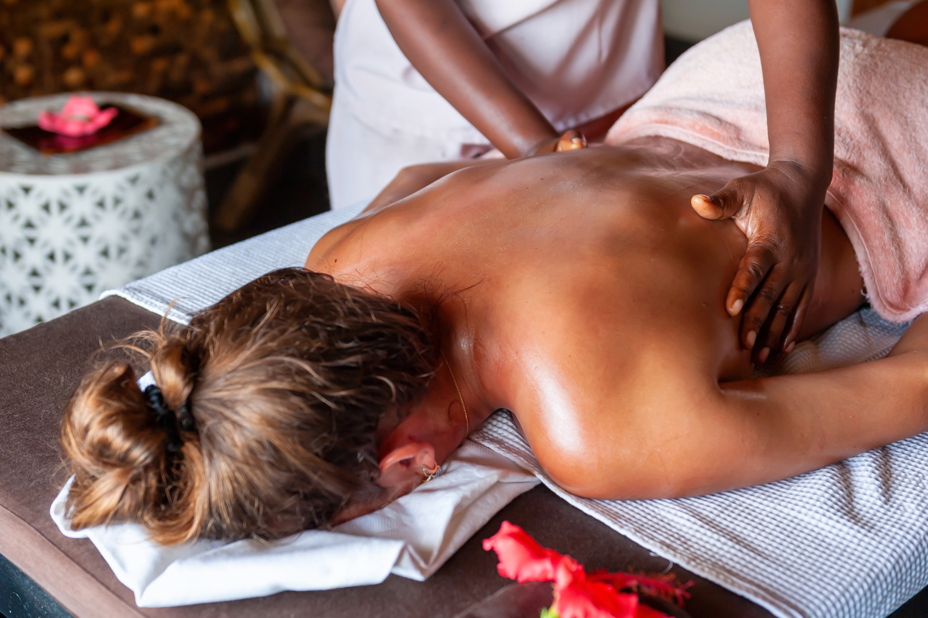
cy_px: 303
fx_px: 1443
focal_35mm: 56
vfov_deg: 24.2
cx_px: 444
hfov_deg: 35.7
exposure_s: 1/125
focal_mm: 50
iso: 320
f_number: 3.2
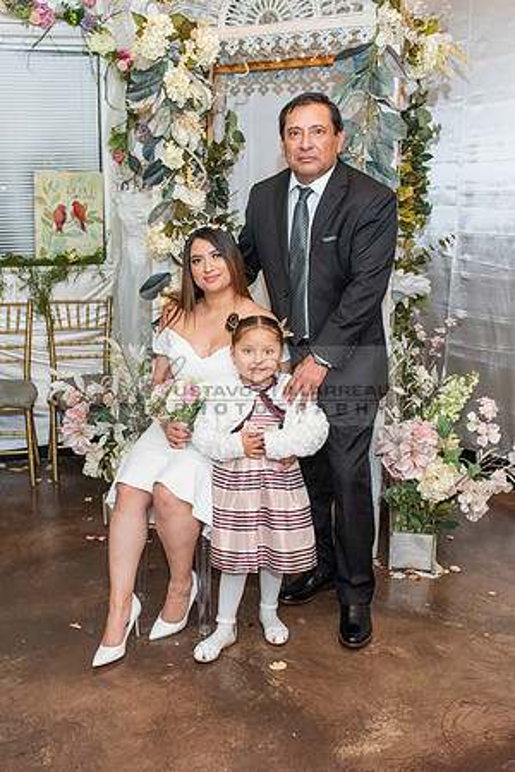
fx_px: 772
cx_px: 200
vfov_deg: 53.2
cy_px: 386
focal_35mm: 36
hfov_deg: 36.7
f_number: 4.5
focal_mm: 24
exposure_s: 1/125
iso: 1600
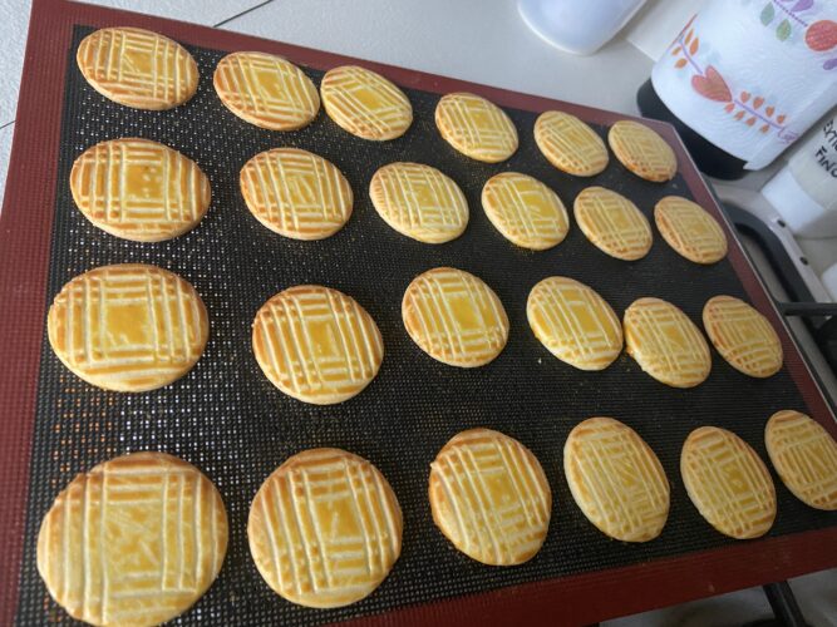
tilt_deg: -51.7
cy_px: 314
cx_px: 418
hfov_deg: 67.3
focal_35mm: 26
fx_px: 629
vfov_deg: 53.0
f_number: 1.8
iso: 320
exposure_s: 1/60
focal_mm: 4.25
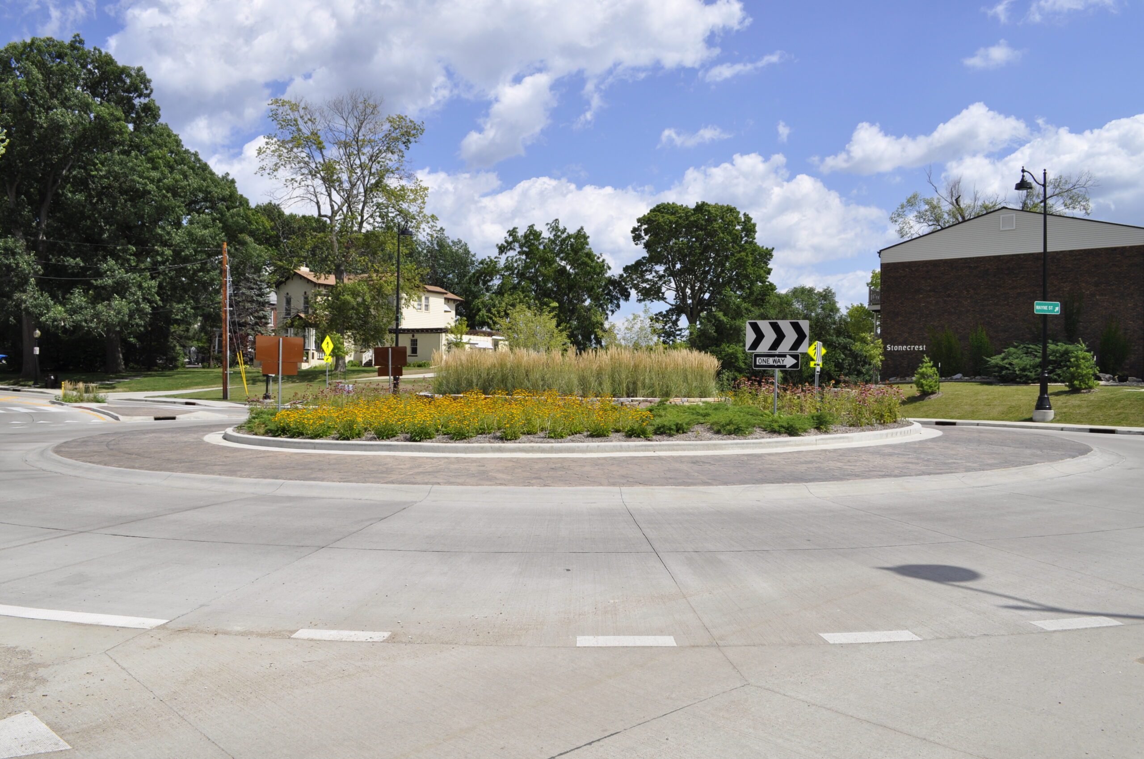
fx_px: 857
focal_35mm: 27
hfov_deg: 67.4
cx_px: 572
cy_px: 380
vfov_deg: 47.8
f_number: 10
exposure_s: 1/400
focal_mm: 18
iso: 200
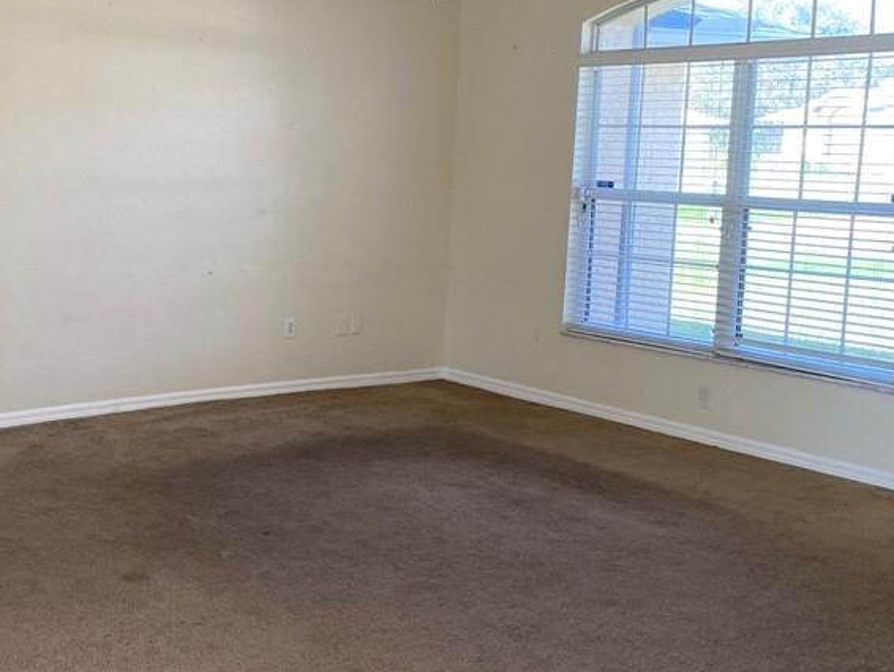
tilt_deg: -6.8
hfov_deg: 38.4
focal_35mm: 47
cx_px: 139
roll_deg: -1.4
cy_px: 259
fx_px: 1214
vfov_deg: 30.8
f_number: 1.8
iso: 125
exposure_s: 1/120
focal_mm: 4.25
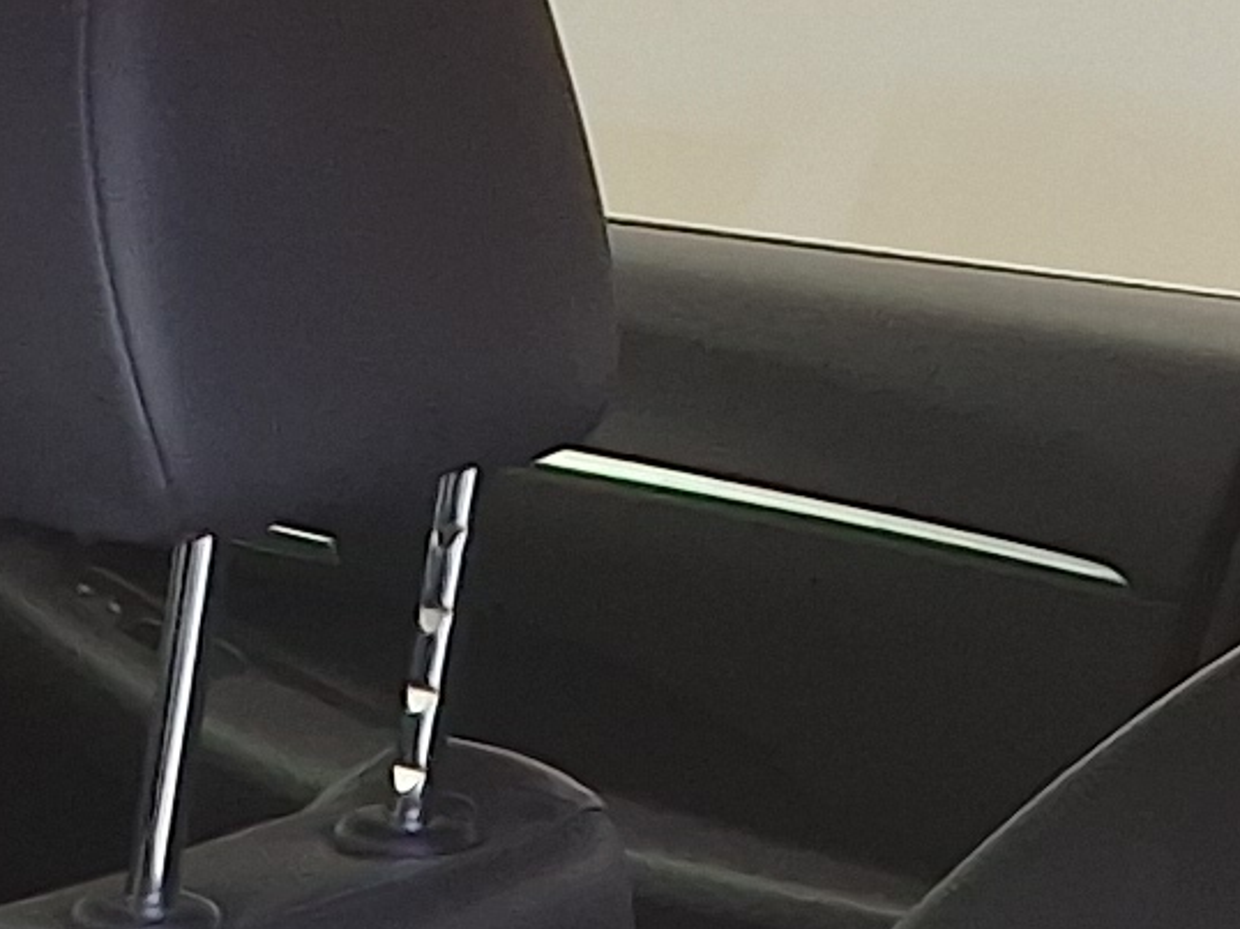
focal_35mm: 170
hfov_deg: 11.6
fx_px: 6087
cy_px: 2321
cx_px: 378
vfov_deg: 8.0
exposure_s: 1/120
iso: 40
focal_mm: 2.91
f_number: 1.9
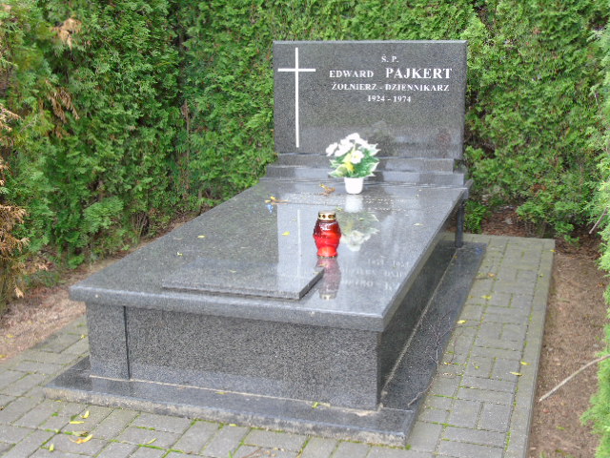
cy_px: 229
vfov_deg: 31.5
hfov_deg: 41.2
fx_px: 811
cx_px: 305
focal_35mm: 46
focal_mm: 8.2
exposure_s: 1/40
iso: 80
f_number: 4.1
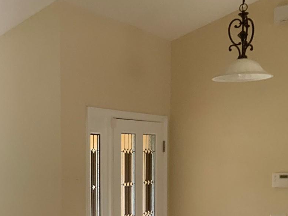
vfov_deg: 23.5
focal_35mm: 60
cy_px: 213
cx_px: 29
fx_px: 499
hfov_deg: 30.7
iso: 160
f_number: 1.8
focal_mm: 3
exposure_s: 1/60
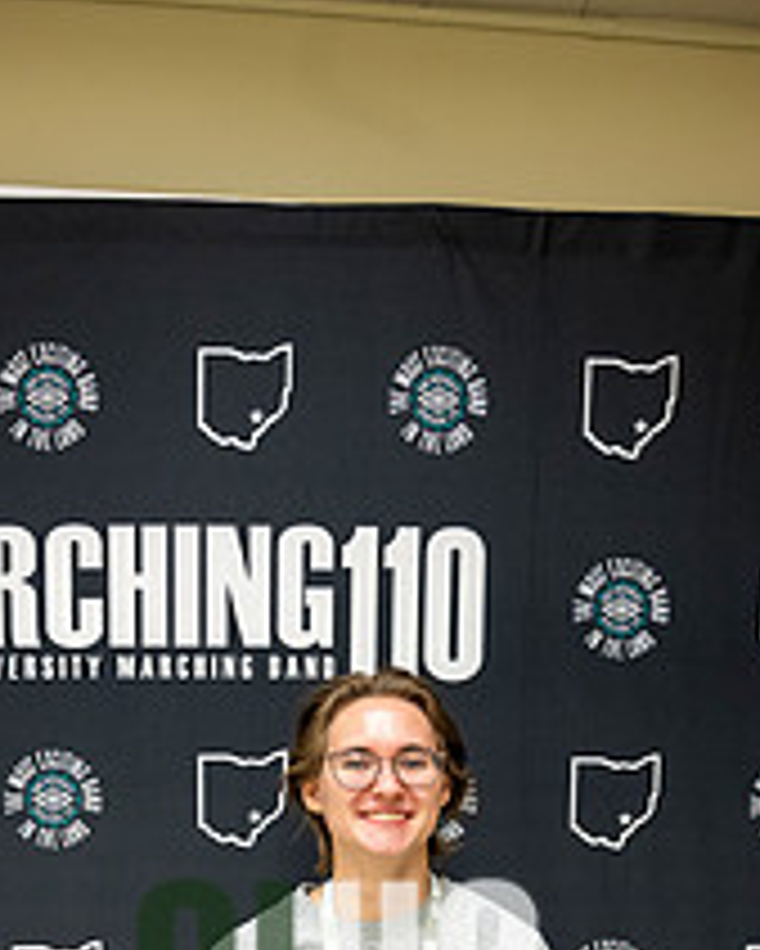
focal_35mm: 48
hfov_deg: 31.4
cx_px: 337
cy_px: 1004
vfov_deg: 34.3
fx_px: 1349
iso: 1250
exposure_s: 1/60
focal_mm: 24
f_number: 4
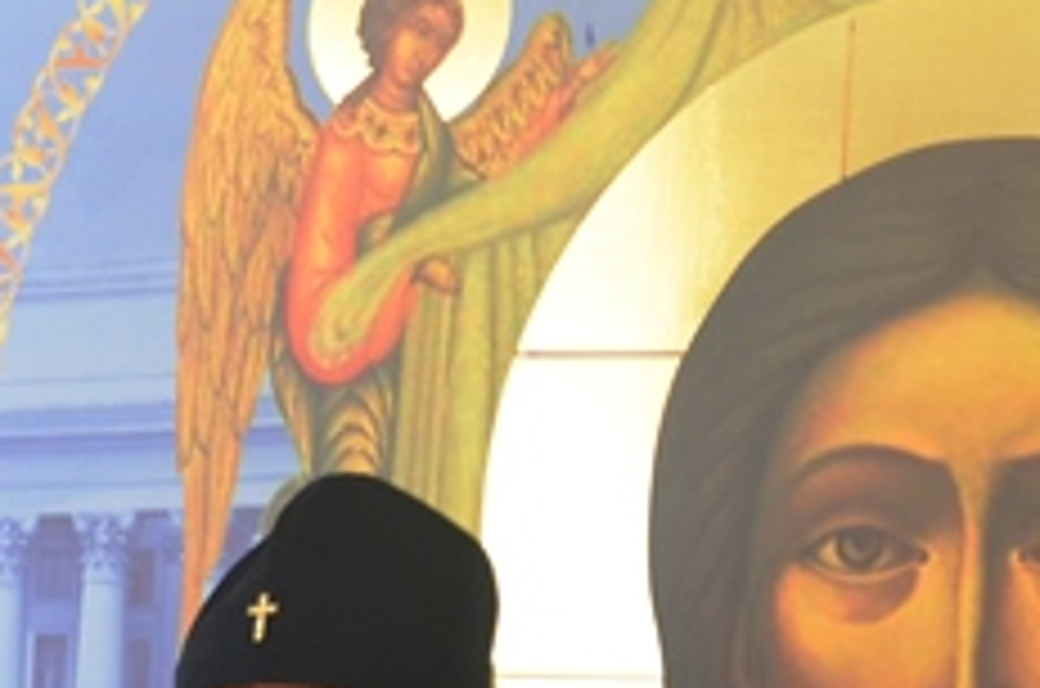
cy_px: 863
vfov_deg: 6.5
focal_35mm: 208
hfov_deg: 9.7
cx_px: -392
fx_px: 5996
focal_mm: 40
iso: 800
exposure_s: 1/50
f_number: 3.5
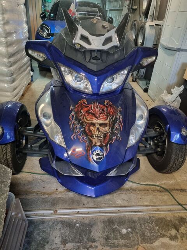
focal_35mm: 26
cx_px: 94
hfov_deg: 53.1
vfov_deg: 67.3
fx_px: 187
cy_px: 125
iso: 500
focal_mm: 5.4
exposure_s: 1/25
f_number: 1.8
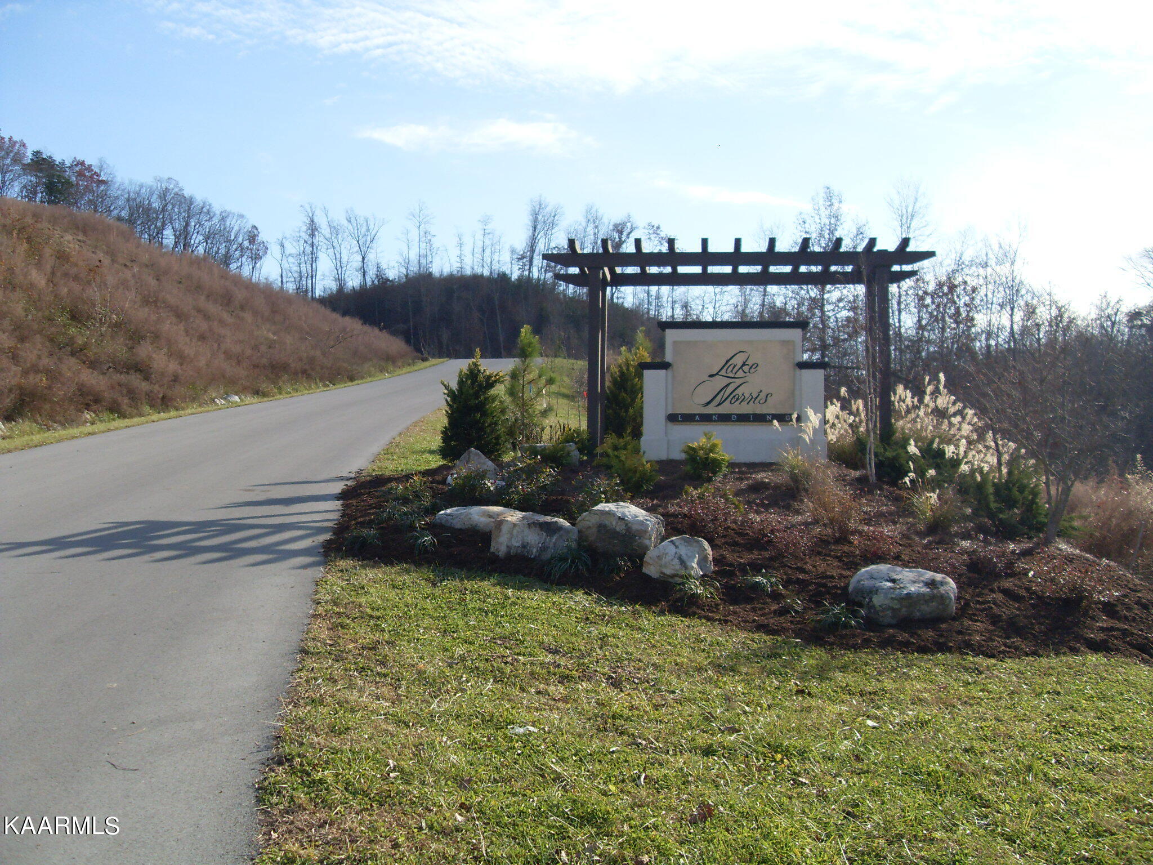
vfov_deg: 38.7
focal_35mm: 37
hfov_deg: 50.1
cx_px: 576
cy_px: 432
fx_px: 1232
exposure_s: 1/180
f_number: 7
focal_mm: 6.3
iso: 80
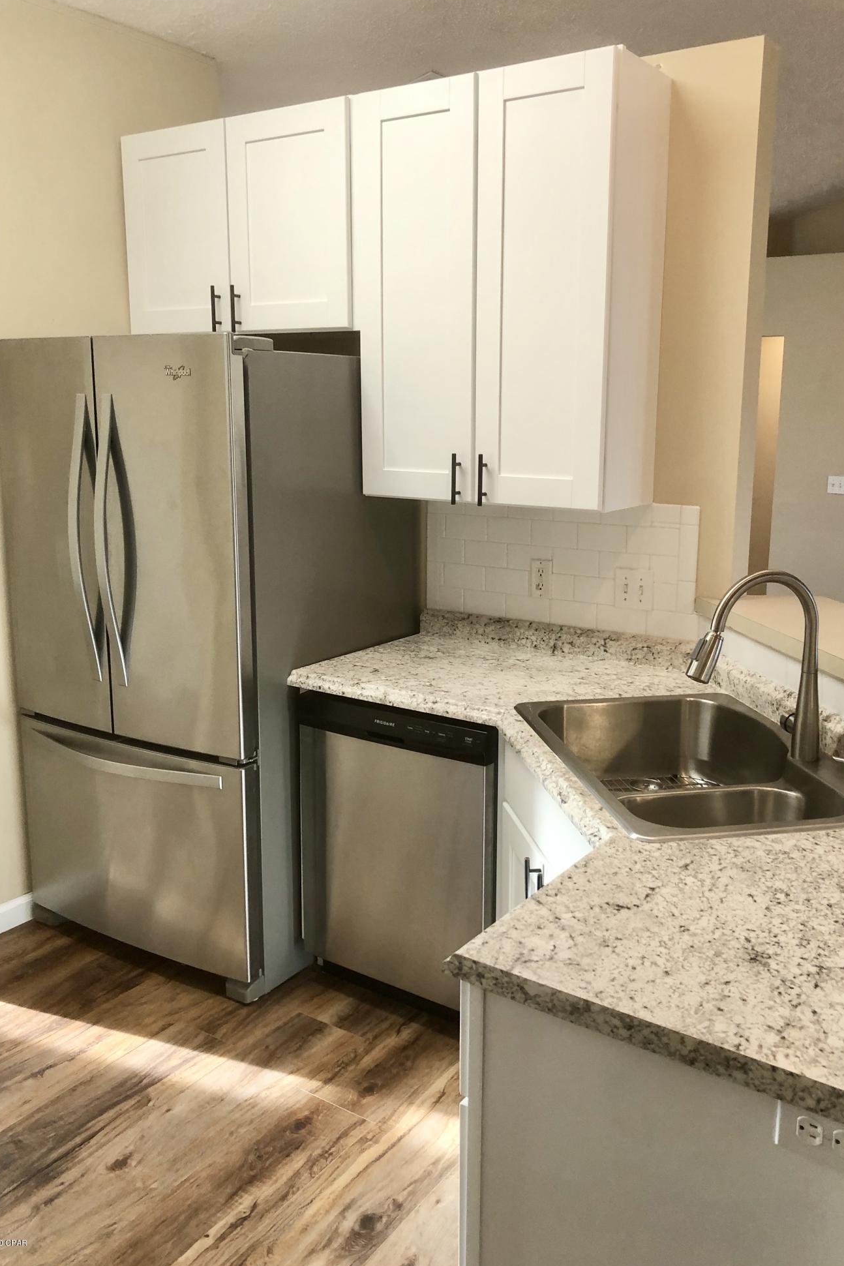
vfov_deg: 61.9
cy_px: 632
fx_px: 1055
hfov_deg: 43.6
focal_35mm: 30
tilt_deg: -10.7
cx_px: 464
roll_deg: -0.6
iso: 40
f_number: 1.8
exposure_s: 1/24
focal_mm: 3.99
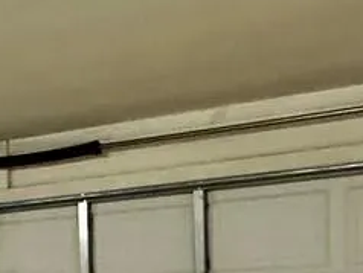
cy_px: 365
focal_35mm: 94
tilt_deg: -4.3
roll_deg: +2.4
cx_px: -146
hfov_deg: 18.9
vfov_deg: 15.0
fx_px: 987
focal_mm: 2.22
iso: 800
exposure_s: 1/60
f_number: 2.2
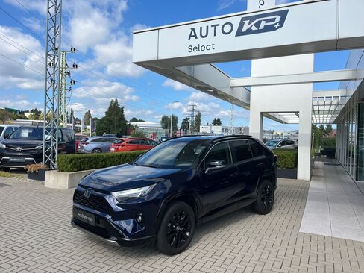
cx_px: 182
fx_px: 273
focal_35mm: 26
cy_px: 136
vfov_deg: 53.1
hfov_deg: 67.3
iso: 50
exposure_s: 1/3311
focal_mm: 5.1
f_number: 1.6
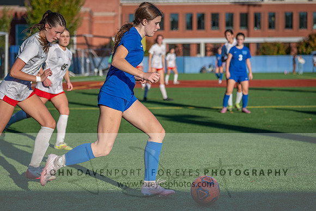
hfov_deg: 21.7
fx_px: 821
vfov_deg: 14.6
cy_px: 85
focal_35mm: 94
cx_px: 125
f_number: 2.8
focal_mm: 75
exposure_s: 1/3200
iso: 200
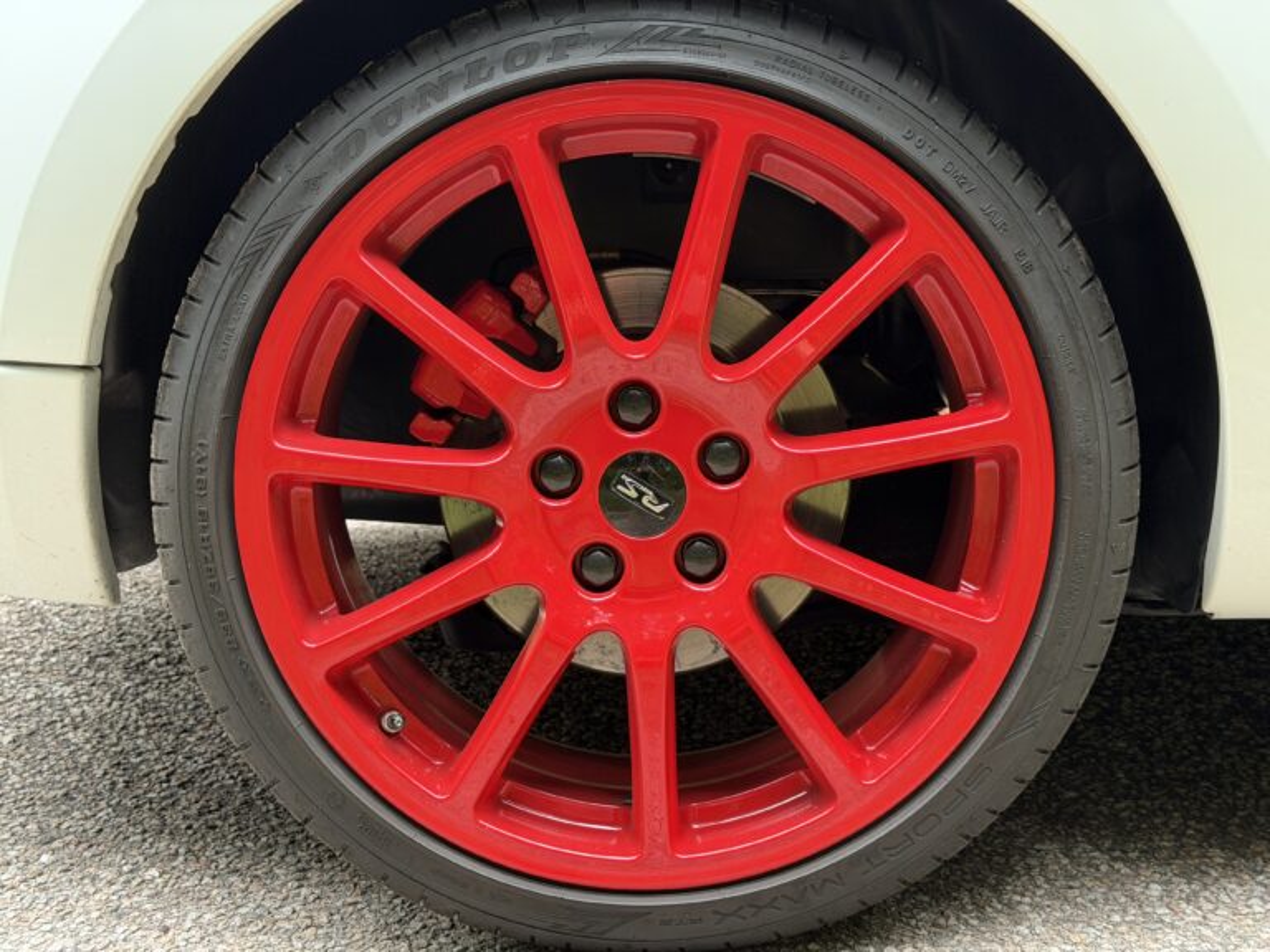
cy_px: 476
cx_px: 635
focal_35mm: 48
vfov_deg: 30.3
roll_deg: +0.3
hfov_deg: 39.7
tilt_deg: -7.4
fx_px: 1761
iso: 200
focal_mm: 6.76
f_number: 1.78
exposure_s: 1/60
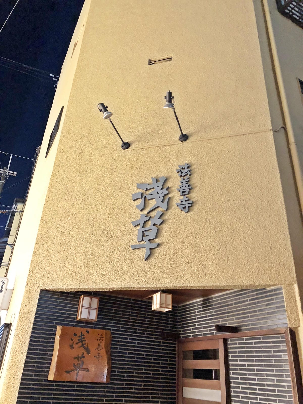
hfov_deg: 48.2
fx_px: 338
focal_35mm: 29
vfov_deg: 61.7
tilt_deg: +27.8
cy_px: 202
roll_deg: -4.3
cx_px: 152
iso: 100
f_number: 1.8
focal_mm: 3.99
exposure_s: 1/5
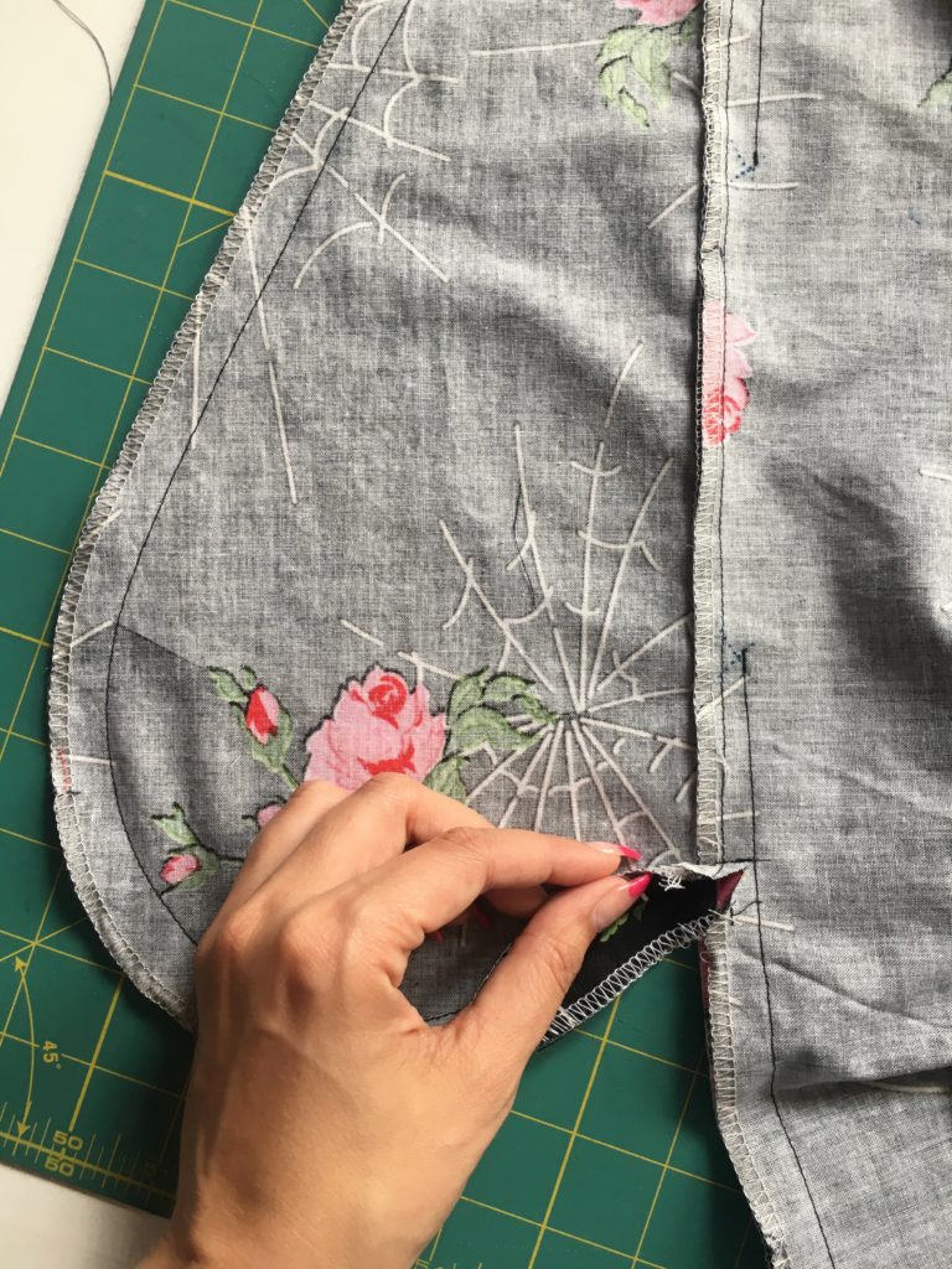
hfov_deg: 48.2
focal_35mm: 29
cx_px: 476
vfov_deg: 61.7
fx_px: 1063
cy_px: 634
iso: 32
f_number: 2.2
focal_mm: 4.15
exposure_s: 1/40
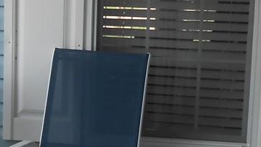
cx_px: -38
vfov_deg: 9.4
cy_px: 140
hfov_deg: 16.2
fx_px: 886
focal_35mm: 128
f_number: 3.5
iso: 80
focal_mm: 4.6
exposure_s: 1/125
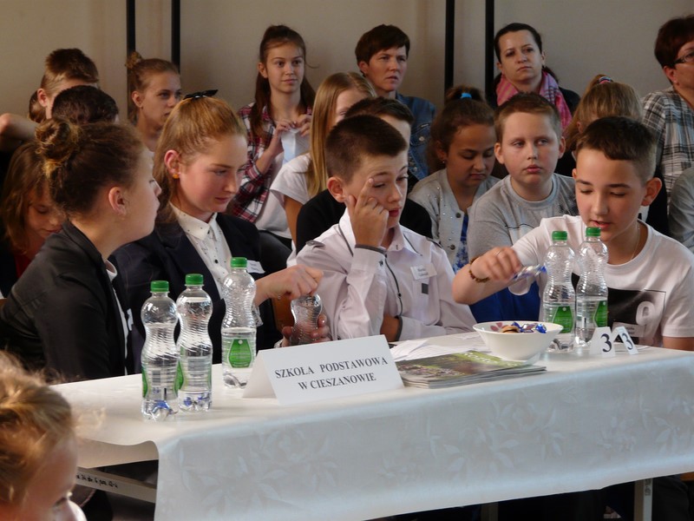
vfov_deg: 10.1
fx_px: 2947
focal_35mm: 147
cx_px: 347
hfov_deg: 13.4
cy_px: 260
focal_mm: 24.2
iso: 160
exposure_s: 1/60
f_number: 3.6
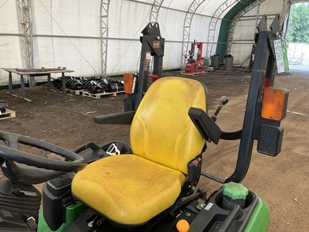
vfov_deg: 48.2
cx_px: 154
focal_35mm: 29
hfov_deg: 61.7
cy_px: 116
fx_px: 259
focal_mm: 3
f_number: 1.8
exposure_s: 1/122
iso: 16
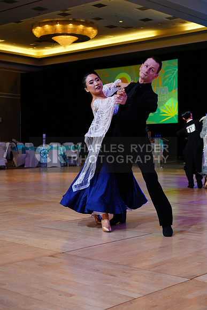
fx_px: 483
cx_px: 104
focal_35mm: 56
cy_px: 155
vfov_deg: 35.6
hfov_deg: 24.2
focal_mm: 56
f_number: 4
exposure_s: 1/400
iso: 2000
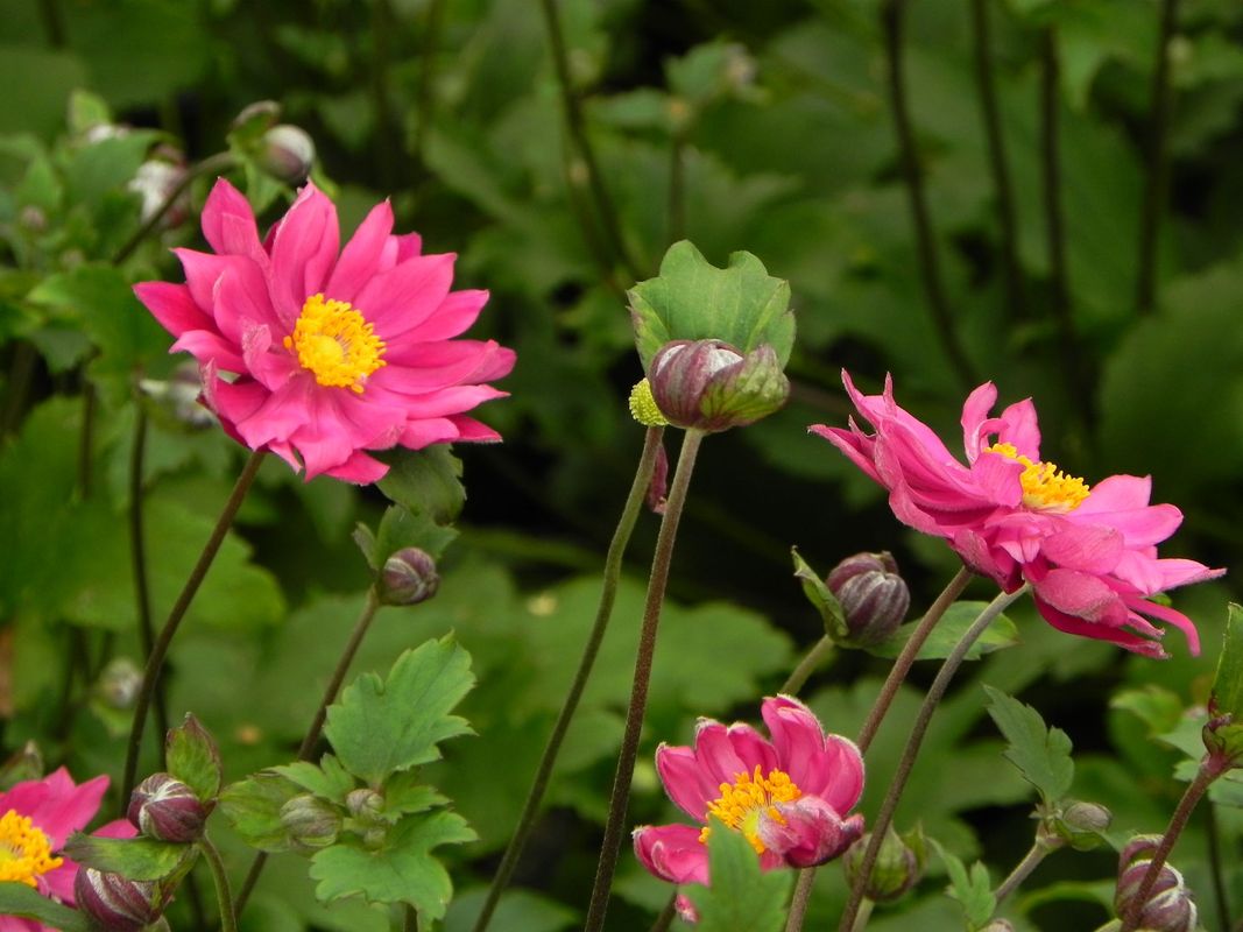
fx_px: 10448
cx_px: 622
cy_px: 466
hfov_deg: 6.8
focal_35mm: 291
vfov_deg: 5.1
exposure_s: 1/250
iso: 160
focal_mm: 51.8
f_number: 5
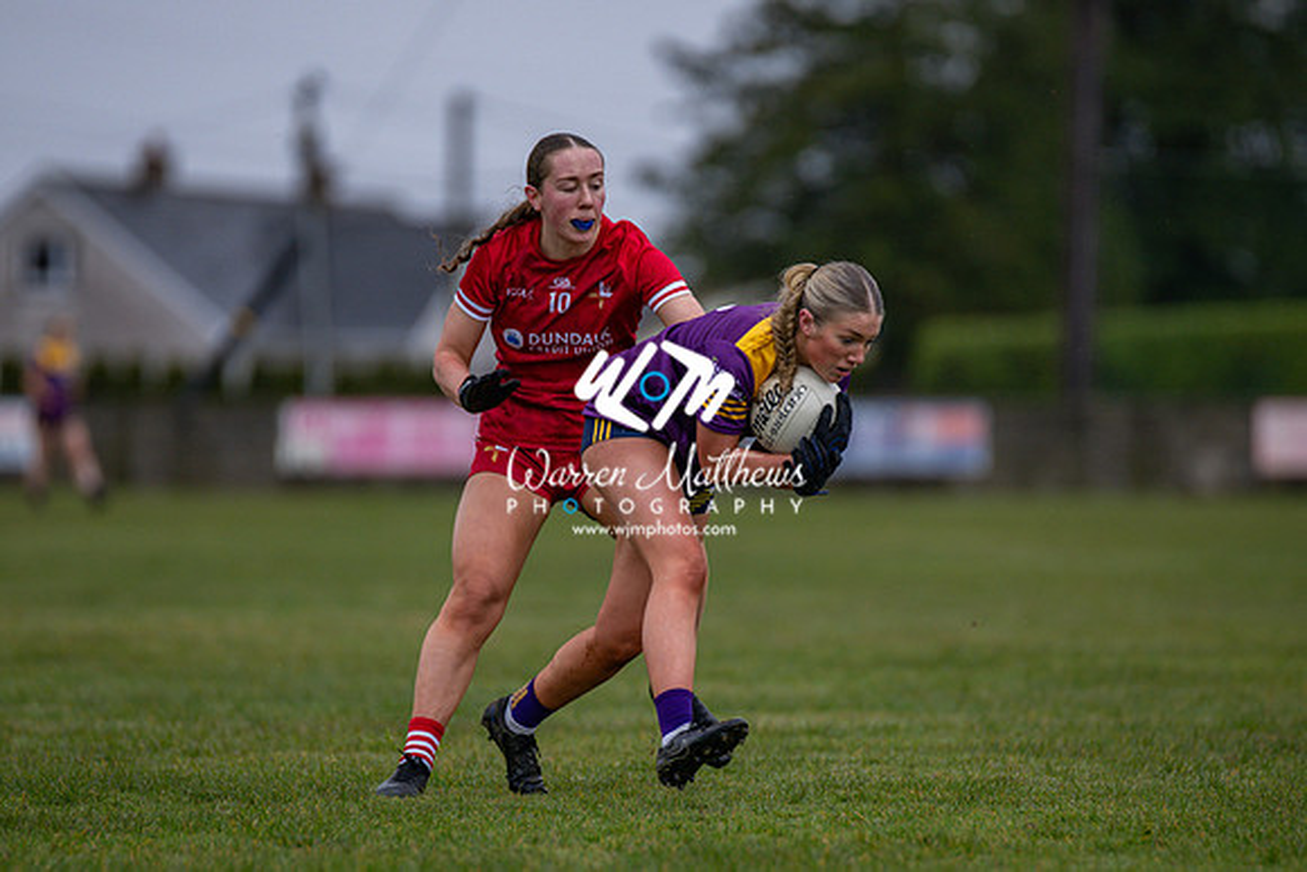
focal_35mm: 407
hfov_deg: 5.1
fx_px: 14777
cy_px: 591
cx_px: 654
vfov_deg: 3.4
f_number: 2.8
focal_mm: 300
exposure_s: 1/1000
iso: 450
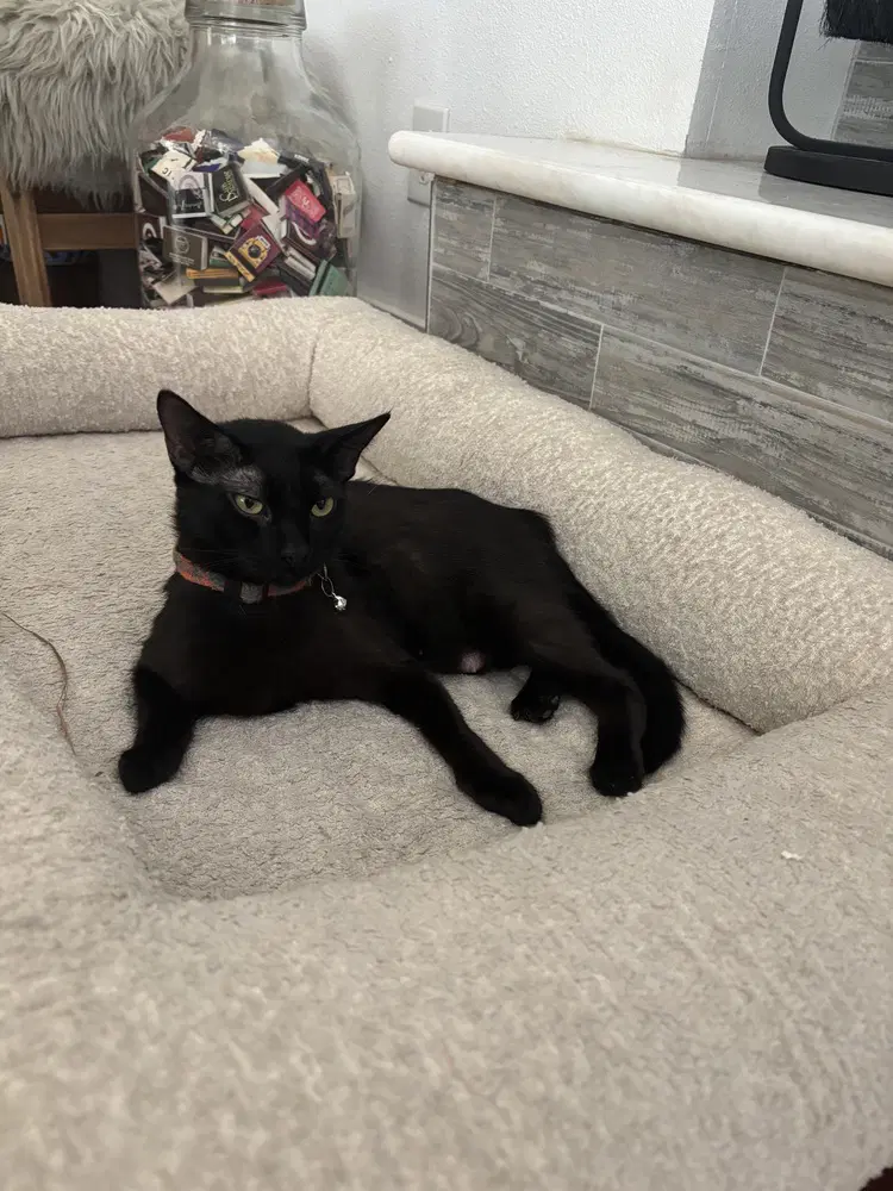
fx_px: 894
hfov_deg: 53.1
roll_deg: -7.2
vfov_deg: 67.3
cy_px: 596
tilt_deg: -29.5
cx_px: 446
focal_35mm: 26
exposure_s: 1/60
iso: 400
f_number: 1.6
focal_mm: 5.96
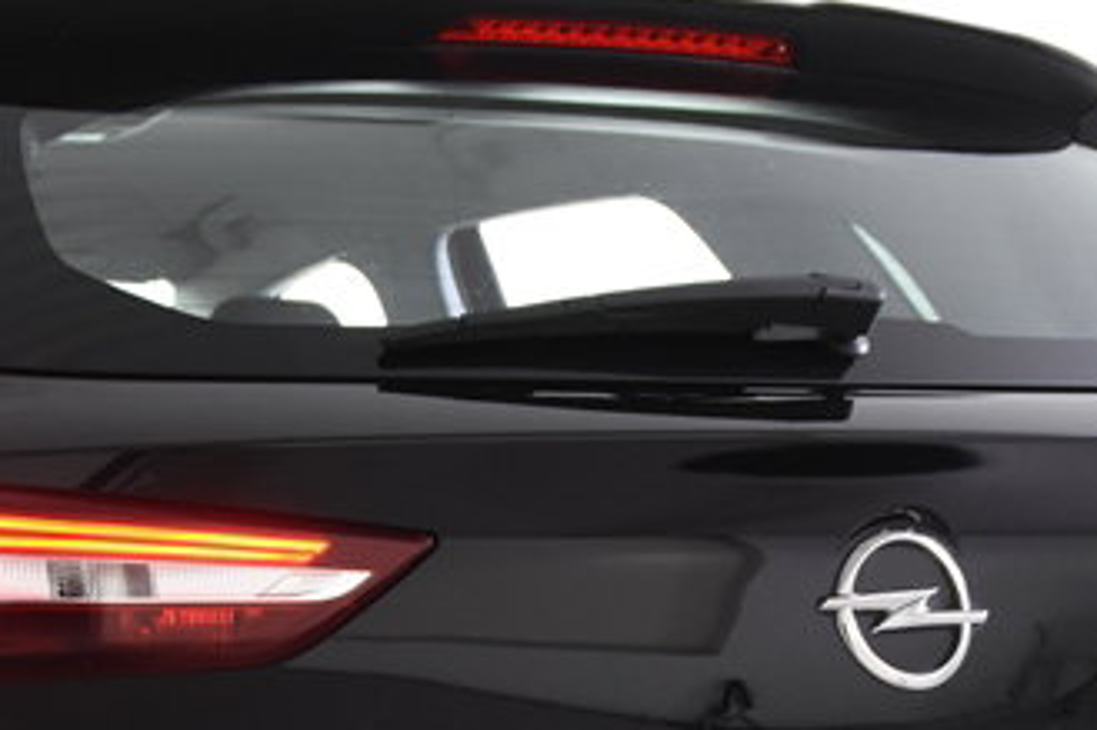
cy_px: 918
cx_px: 293
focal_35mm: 112
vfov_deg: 11.9
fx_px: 3411
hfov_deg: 18.2
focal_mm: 24
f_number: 4
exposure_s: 1/60
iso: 1600
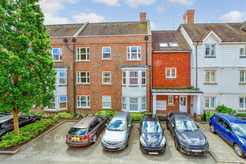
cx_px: 123
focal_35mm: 15
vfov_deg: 77.3
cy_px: 82
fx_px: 103
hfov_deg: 100.4
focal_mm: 10
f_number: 8
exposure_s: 1/250
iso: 320
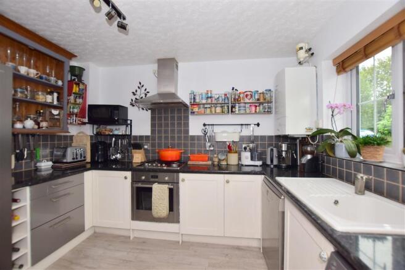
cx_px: 202
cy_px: 135
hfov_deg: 100.4
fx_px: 169
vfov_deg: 77.3
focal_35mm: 15
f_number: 5.6
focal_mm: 10
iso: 320
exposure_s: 1/60
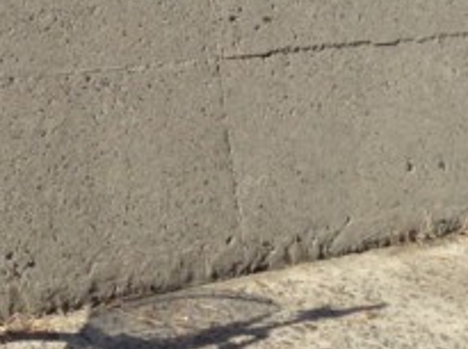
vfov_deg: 11.3
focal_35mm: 129
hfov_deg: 15.0
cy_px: -41
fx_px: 1741
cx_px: -5
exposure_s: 1/935
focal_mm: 3.3
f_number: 2.4
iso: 32
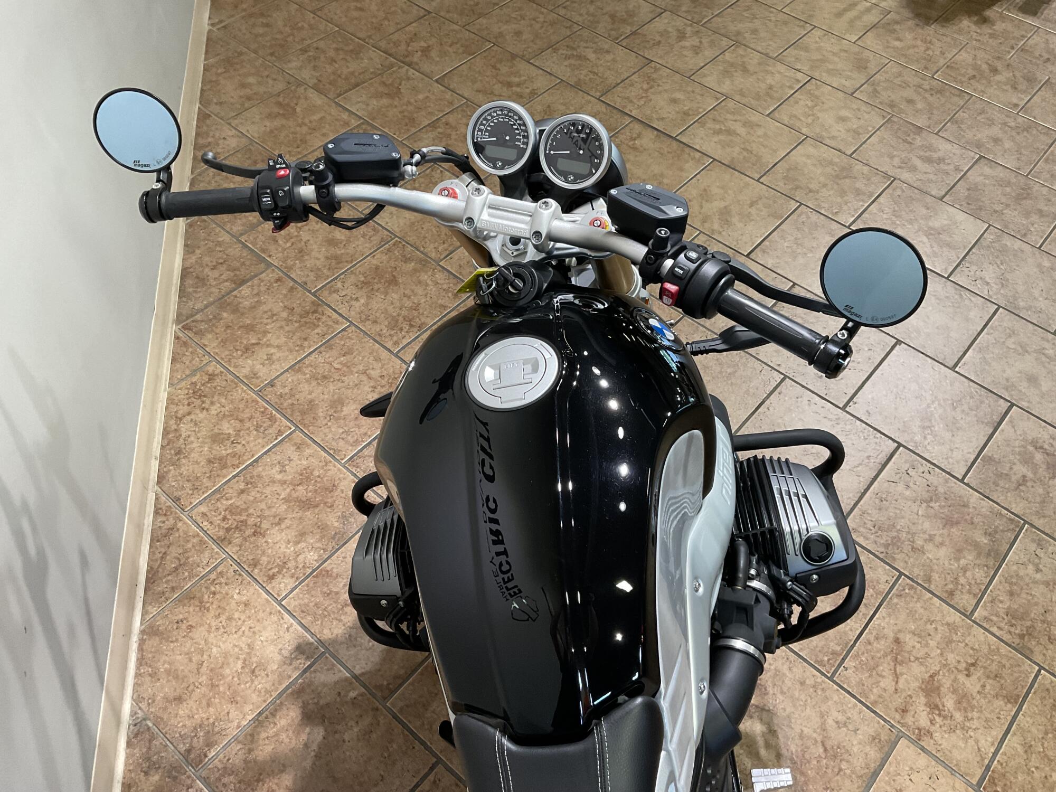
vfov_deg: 48.2
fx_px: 885
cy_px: 396
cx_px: 528
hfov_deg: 61.7
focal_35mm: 29
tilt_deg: -52.6
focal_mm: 3
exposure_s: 1/60
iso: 80
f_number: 1.8
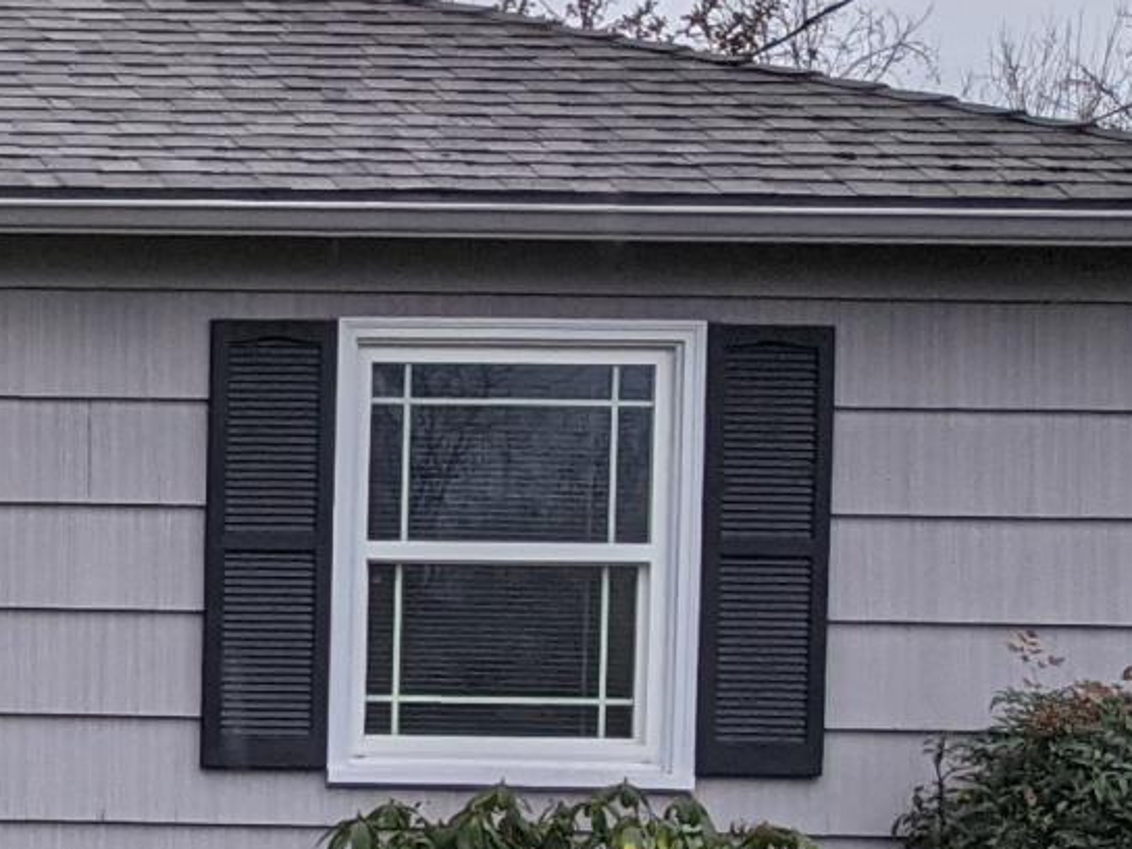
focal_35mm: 149
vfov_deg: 9.9
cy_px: 891
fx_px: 4873
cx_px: -1415
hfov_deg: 11.4
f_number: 1.73
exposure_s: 1/344
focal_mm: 4.38
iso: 41
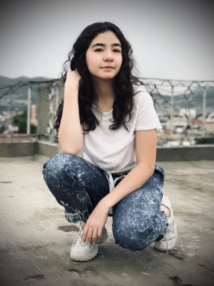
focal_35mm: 57
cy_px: 143
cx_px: 107
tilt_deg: -3.7
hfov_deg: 25.7
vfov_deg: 33.8
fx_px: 470
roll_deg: -0.7
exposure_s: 1/111
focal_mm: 6.6
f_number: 2.8
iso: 20
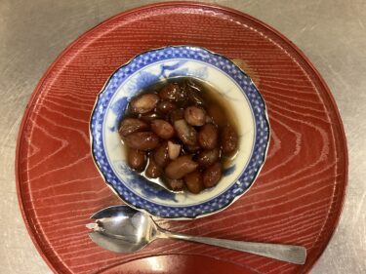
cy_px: 137
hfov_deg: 58.4
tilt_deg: -77.6
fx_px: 328
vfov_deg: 45.4
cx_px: 183
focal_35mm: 31
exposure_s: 1/40
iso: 320
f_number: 2.4
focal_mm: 3.3
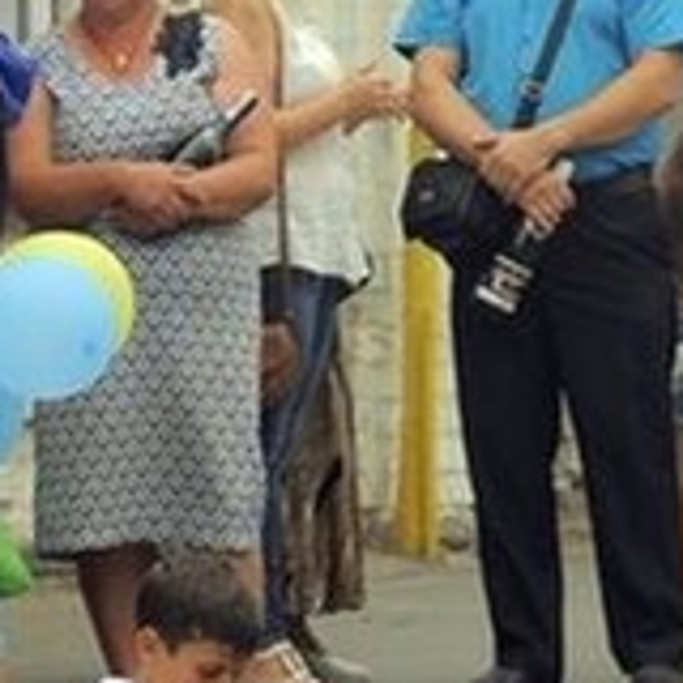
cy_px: 301
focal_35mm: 501
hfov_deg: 3.5
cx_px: 525
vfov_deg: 3.5
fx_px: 11175
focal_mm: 105
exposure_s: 1/250
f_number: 5.6
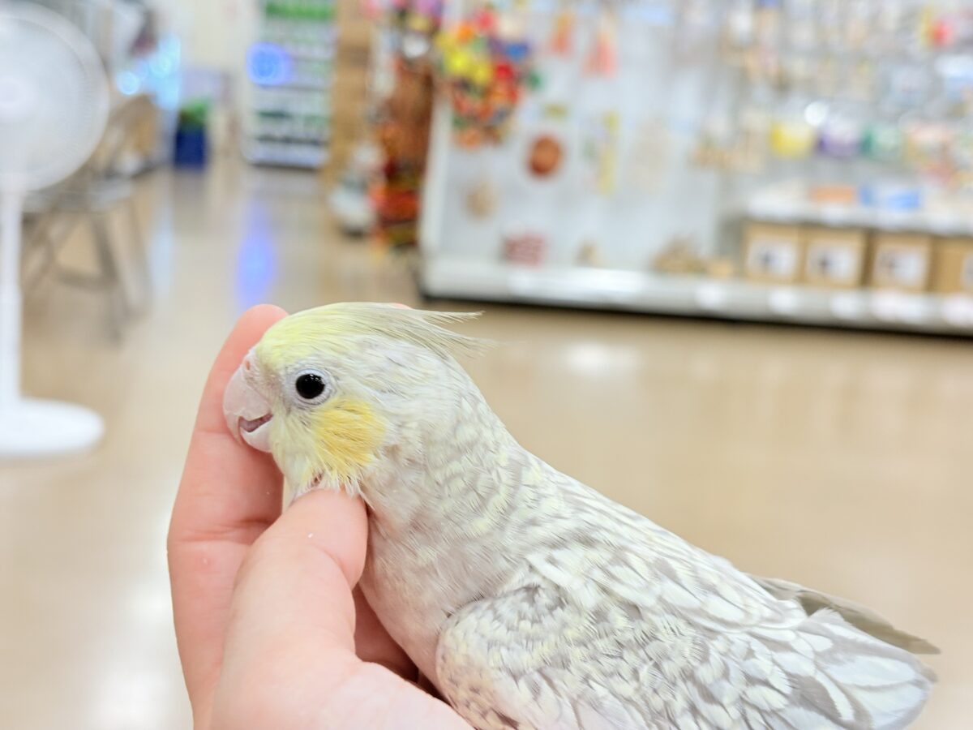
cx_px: 486
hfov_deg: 36.8
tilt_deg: -9.9
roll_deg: -4.4
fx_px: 1462
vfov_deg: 28.0
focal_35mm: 52
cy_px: 365
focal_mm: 5.96
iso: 40
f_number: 1.6
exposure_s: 1/50
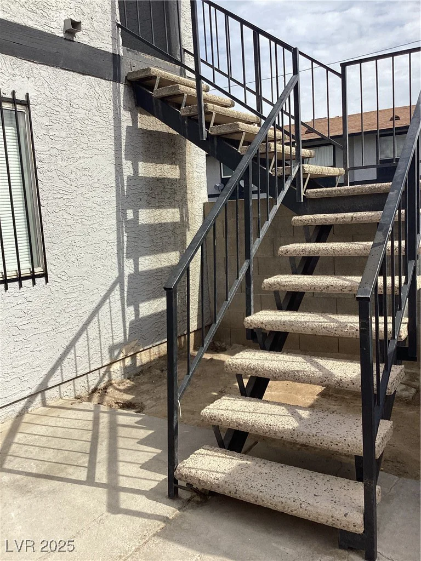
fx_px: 503
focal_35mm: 31
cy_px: 280
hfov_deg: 45.4
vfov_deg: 58.4
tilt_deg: -8.6
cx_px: 210
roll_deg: +2.9
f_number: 2.4
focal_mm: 3.3
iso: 25
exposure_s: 1/1359
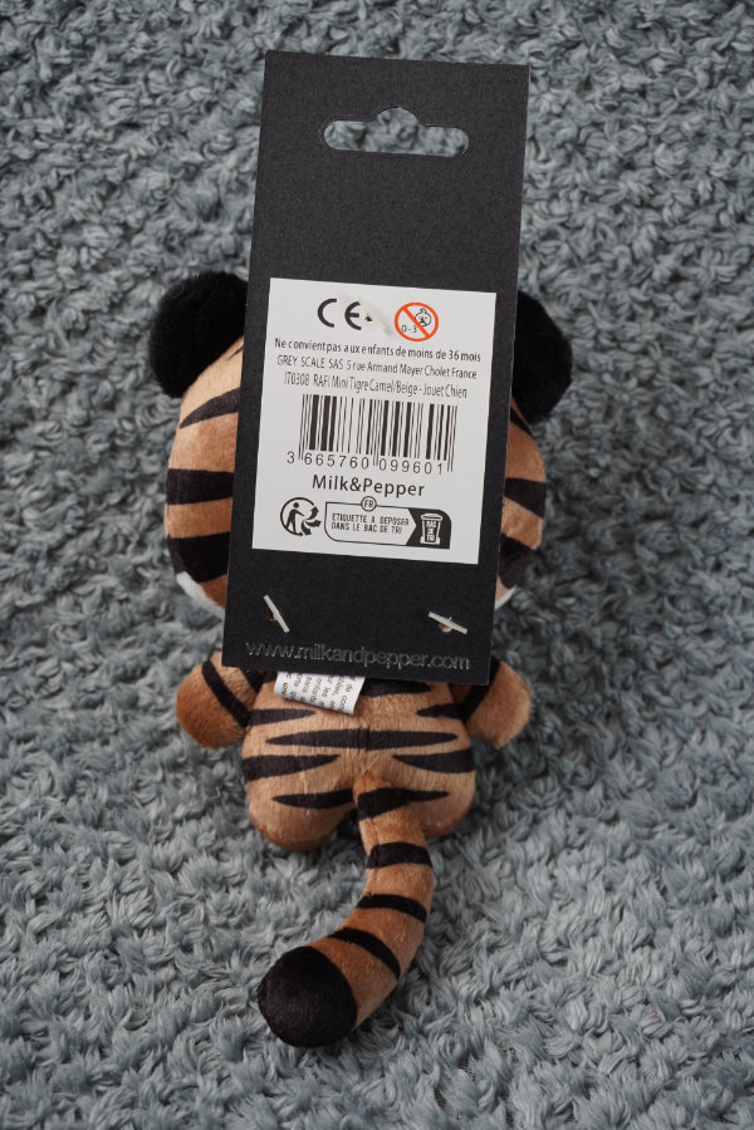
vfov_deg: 37.9
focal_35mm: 52
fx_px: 1649
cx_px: 377
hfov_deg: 25.8
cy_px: 565
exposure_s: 1/50
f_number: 5.6
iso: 640
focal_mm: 35
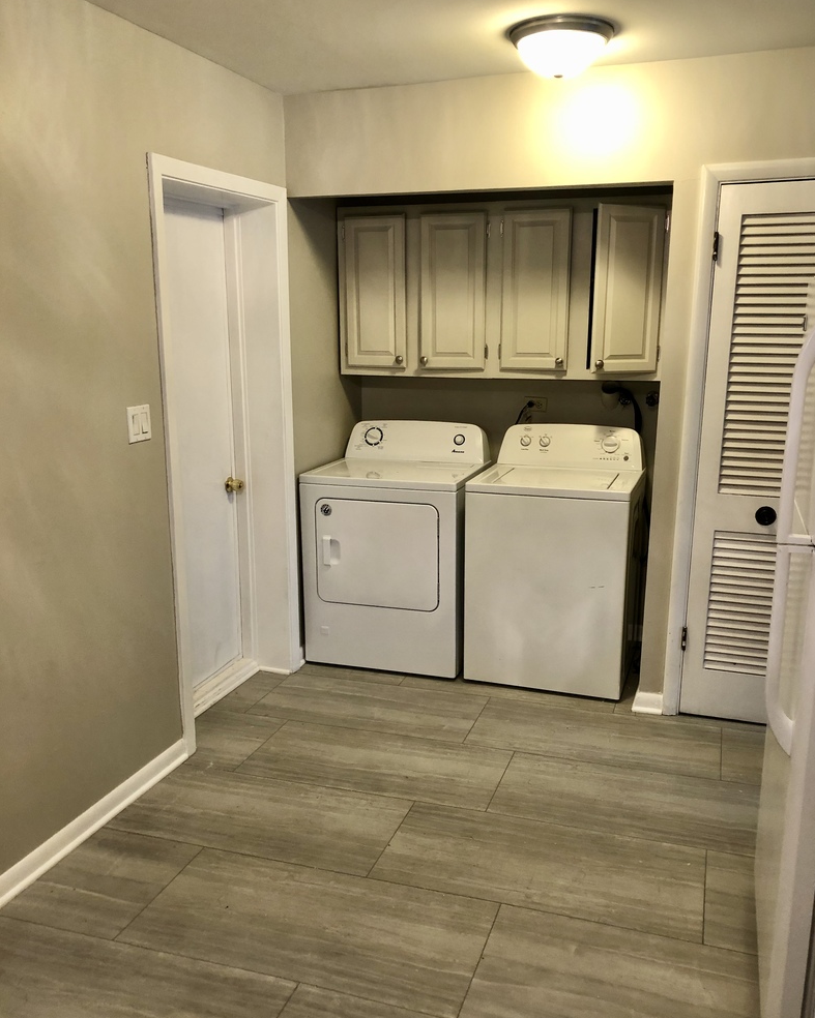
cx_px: 413
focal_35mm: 30
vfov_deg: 58.7
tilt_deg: -13.6
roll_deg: -0.2
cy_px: 549
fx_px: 905
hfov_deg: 48.5
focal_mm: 4
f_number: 1.8
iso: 40
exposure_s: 1/17
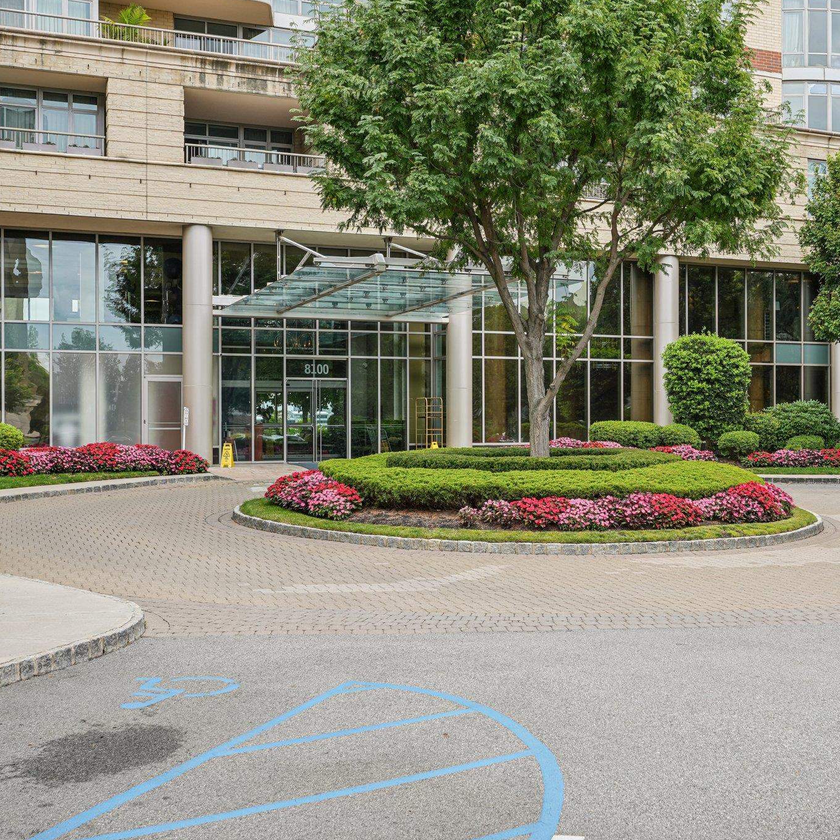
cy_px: 420
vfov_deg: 37.6
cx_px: 614
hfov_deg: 36.8
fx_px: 1235
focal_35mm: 45
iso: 100
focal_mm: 35
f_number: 8
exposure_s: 1/50
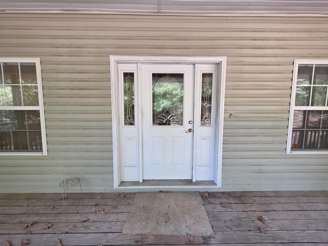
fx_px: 123
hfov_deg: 106.2
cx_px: 164
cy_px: 123
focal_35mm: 13
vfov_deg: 89.9
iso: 100
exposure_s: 1/120
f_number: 1.9
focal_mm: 2.2
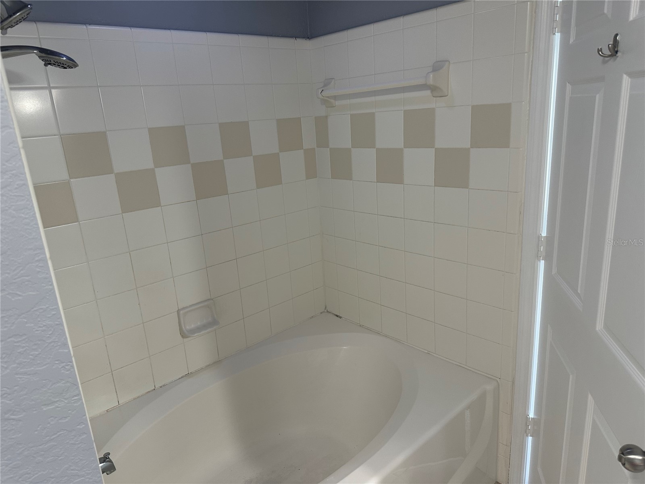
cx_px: 322
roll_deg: +3.3
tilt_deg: -14.8
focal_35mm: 24
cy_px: 242
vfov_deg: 56.8
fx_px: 447
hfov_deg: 71.6
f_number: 1.78
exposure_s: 1/60
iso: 160
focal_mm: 6.86
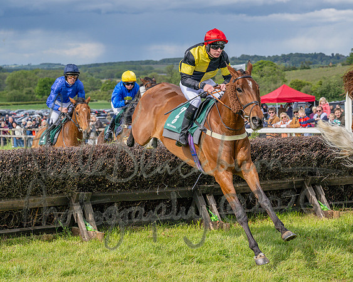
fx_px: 1040
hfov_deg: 19.2
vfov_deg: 15.4
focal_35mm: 100
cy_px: 106
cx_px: 229
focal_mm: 70
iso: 400
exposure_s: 1/2500
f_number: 5
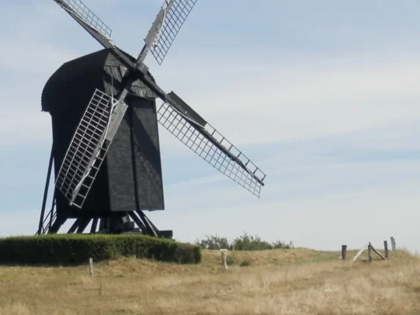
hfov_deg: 22.1
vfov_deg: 17.0
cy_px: 119
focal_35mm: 87
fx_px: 1056
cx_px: 66
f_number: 10.2
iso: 100
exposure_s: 1/200
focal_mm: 8.2
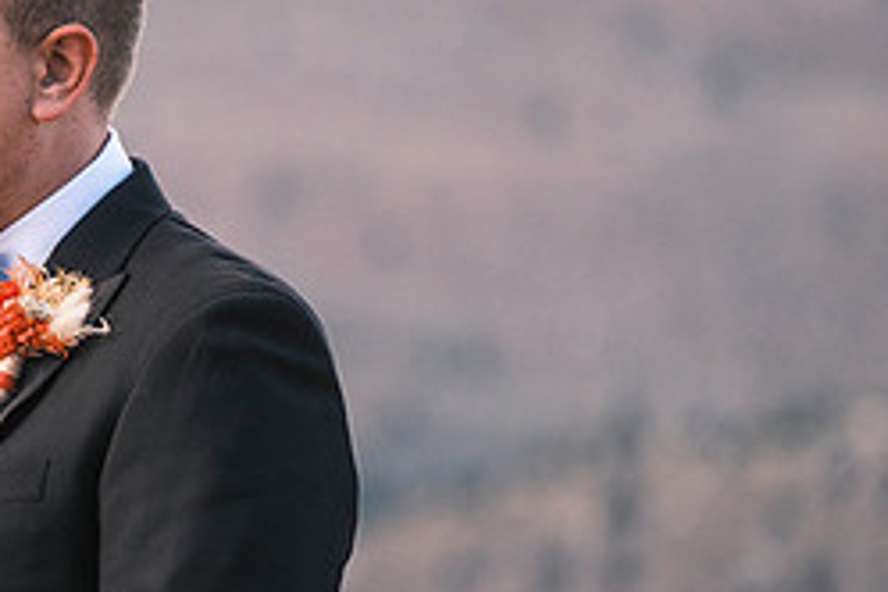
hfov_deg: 5.3
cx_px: -68
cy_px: 337
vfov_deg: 3.6
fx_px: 9545
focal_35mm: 387
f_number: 2.8
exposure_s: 1/1250
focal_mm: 110.6
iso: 400
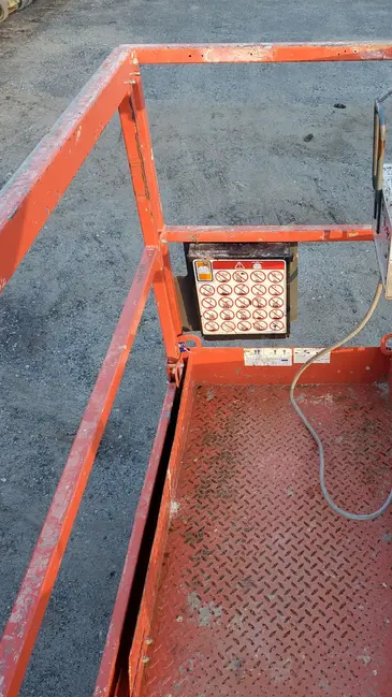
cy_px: 372
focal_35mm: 32
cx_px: 290
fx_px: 591
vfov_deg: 61.0
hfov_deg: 35.9
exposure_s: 1/120
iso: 80
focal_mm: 4.3
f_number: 2.4
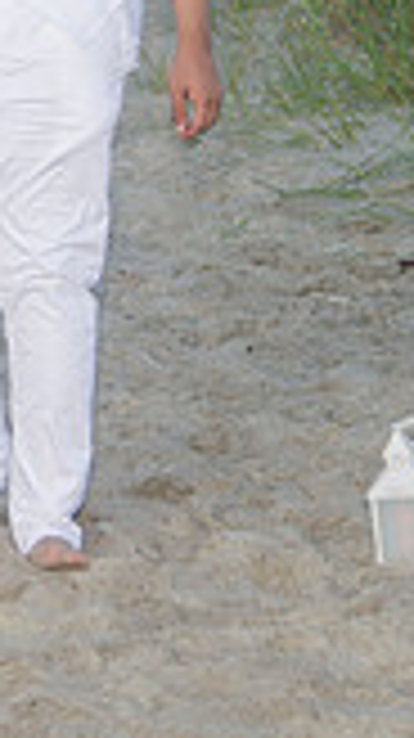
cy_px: -54
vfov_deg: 7.1
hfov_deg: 4.0
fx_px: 5906
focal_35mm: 302
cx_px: -198
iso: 200
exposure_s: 1/200
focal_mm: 70
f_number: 5.6
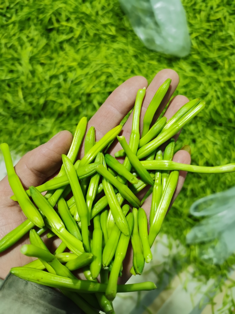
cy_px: 157
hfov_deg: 51.3
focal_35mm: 27
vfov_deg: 65.3
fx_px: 244
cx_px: 118
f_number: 1.8
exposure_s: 1/50
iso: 320
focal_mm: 5.58
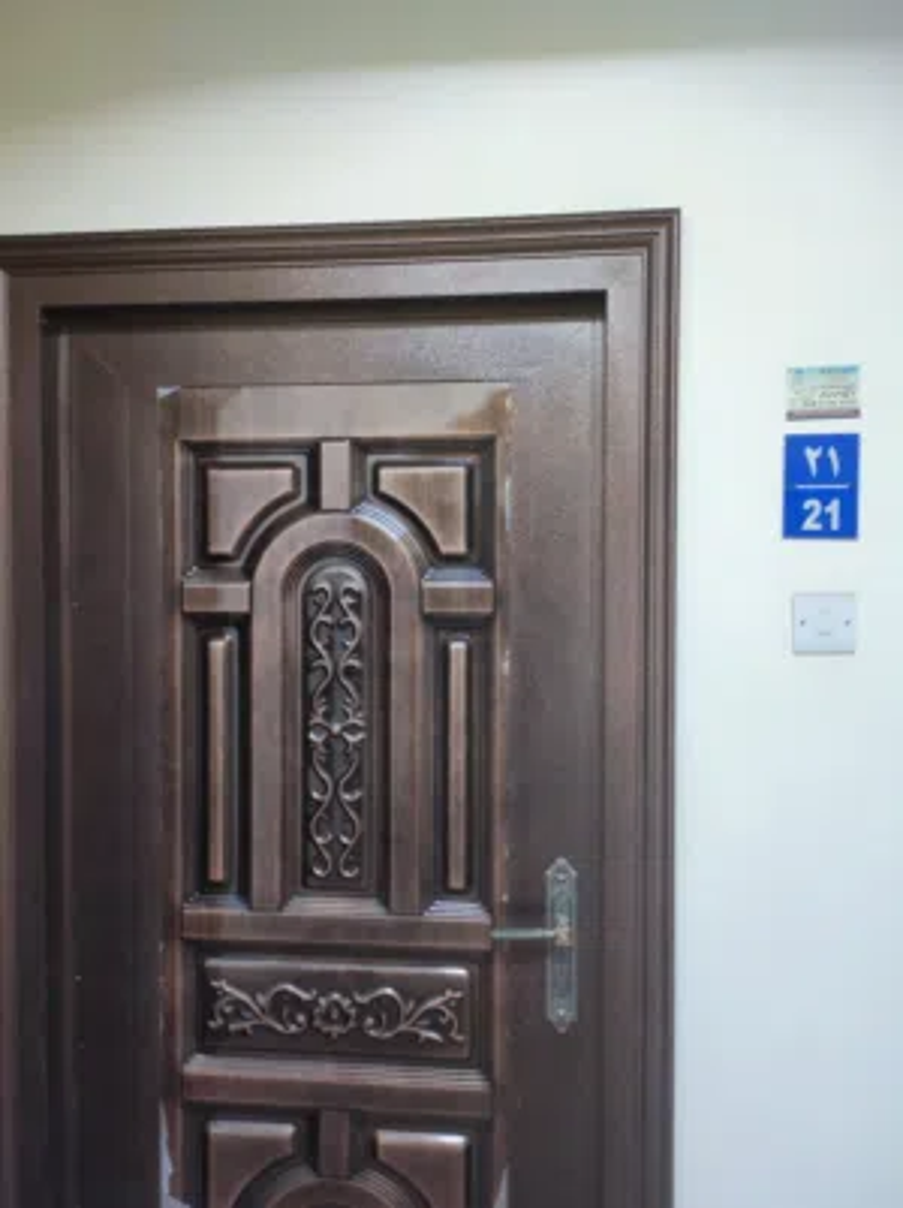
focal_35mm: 25
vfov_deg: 69.4
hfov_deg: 54.8
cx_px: 452
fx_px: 871
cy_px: 604
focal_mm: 4.7
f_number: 1.79
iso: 618
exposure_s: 1/33
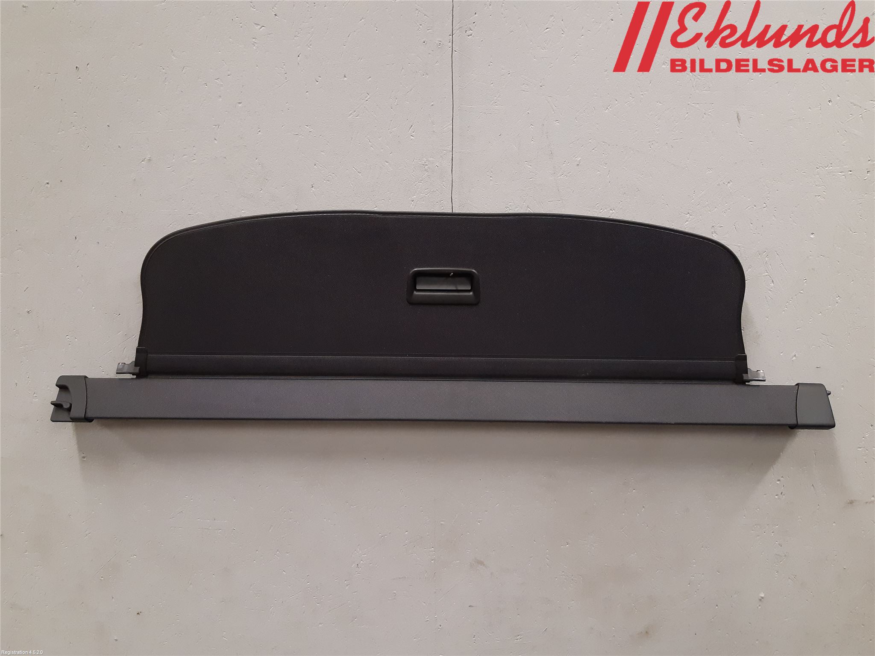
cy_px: 328
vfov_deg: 53.1
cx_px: 438
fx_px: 657
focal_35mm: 26
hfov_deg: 67.3
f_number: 1.7
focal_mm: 3.93
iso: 200
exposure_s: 1/50
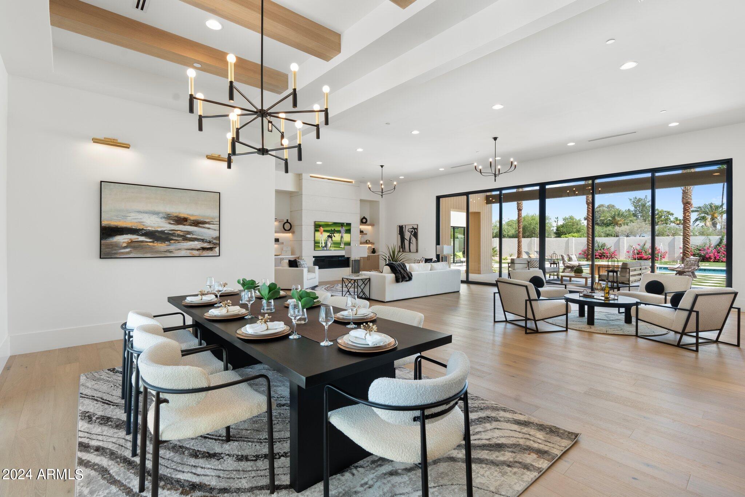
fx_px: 352
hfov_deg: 93.3
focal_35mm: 17
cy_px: 248
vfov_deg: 70.4
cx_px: 372
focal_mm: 17
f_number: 8
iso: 1000
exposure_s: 1/25
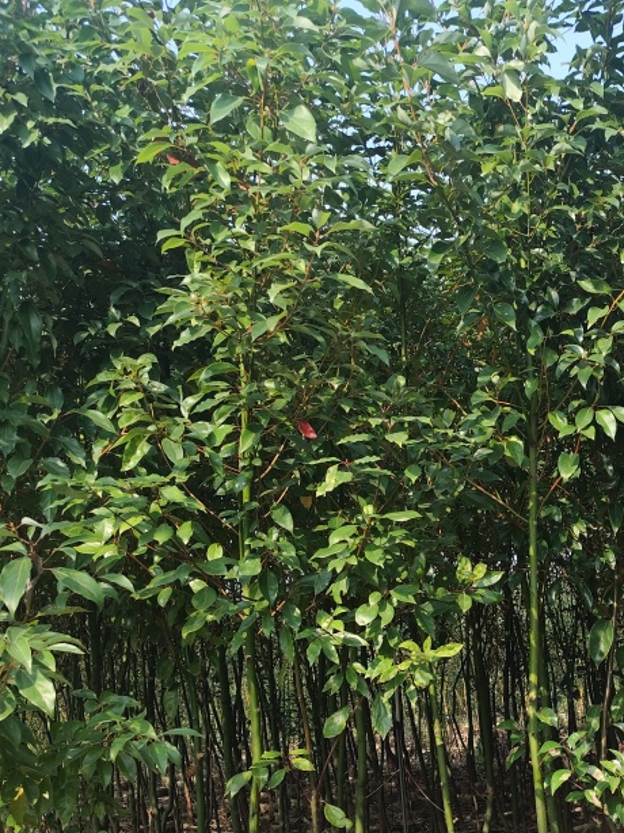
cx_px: 541
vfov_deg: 43.7
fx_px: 962
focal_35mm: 40
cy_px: 710
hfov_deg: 34.3
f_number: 1.65
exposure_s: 1/334
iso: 50
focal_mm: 6.19
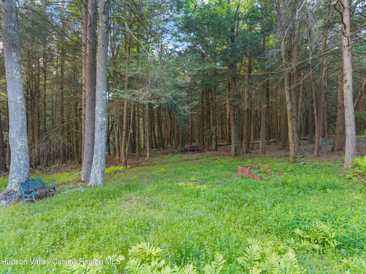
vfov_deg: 56.8
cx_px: 183
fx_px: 254
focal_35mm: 24
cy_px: 137
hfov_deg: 71.6
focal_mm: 8.67
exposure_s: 1/40
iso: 180
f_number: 1.8
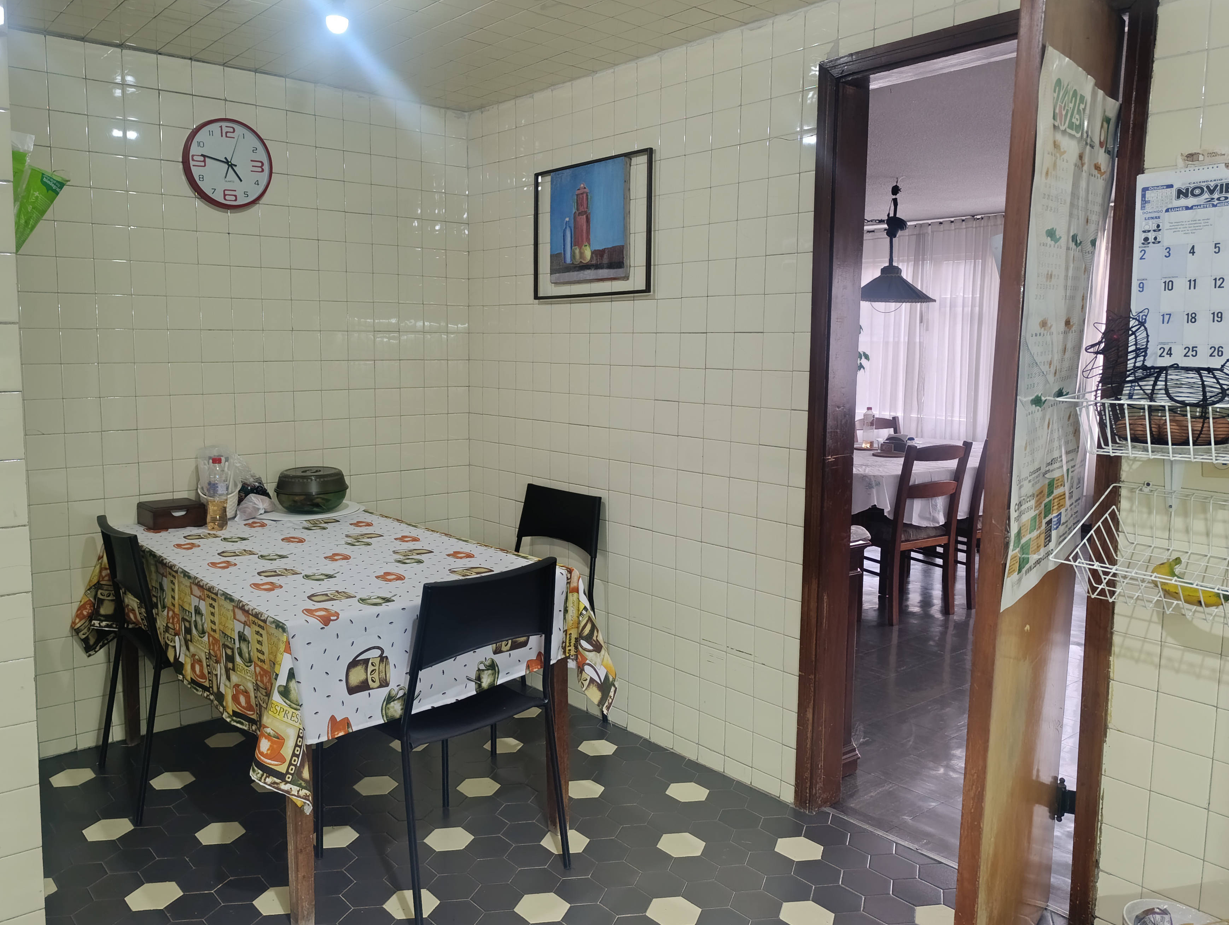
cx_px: 552
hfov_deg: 65.1
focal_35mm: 27
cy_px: 445
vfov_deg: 51.5
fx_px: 960
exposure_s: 1/30
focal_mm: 6.14
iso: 800
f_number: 1.6
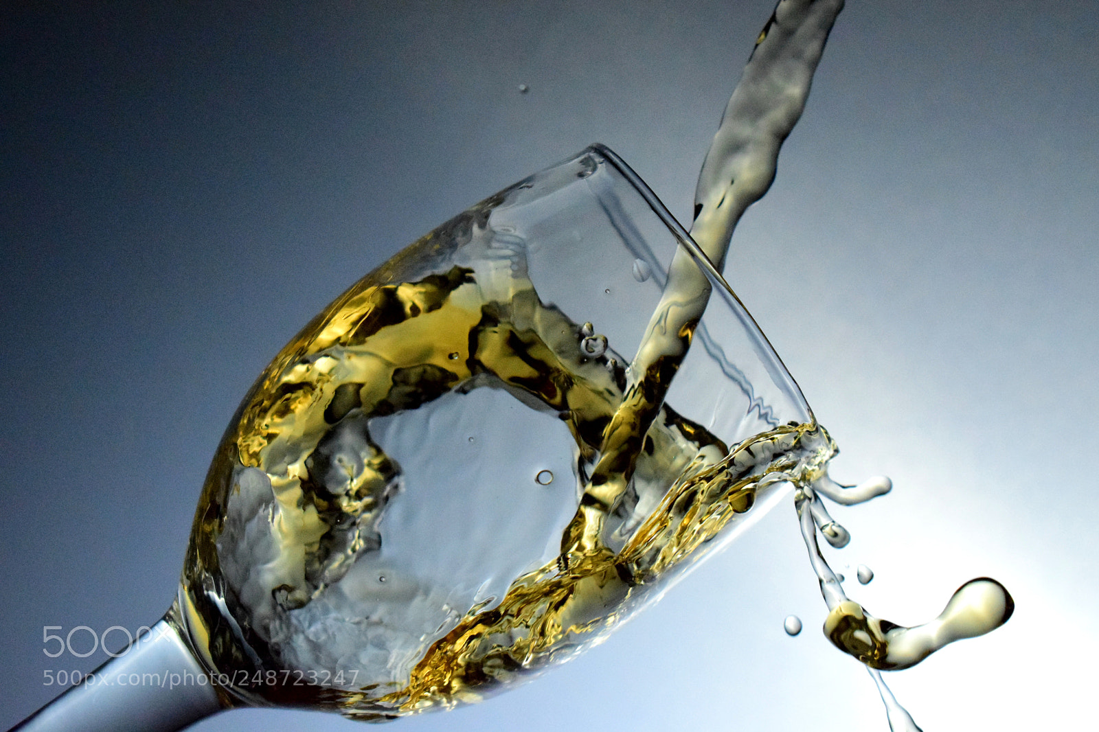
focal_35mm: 78
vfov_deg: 17.5
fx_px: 2381
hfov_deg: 26.0
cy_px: 366
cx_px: 550
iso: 8000
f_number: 9
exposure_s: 1/2500
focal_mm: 52
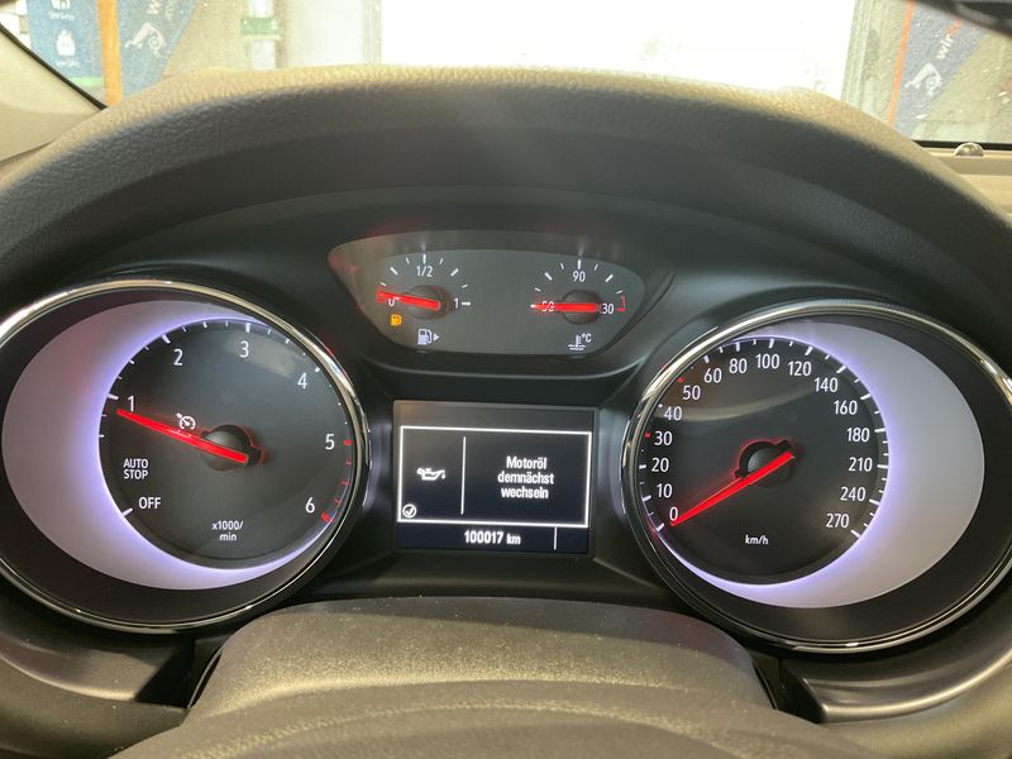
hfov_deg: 61.7
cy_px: 380
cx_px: 506
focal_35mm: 29
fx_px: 848
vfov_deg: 48.2
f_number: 1.8
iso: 200
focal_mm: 3
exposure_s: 1/33
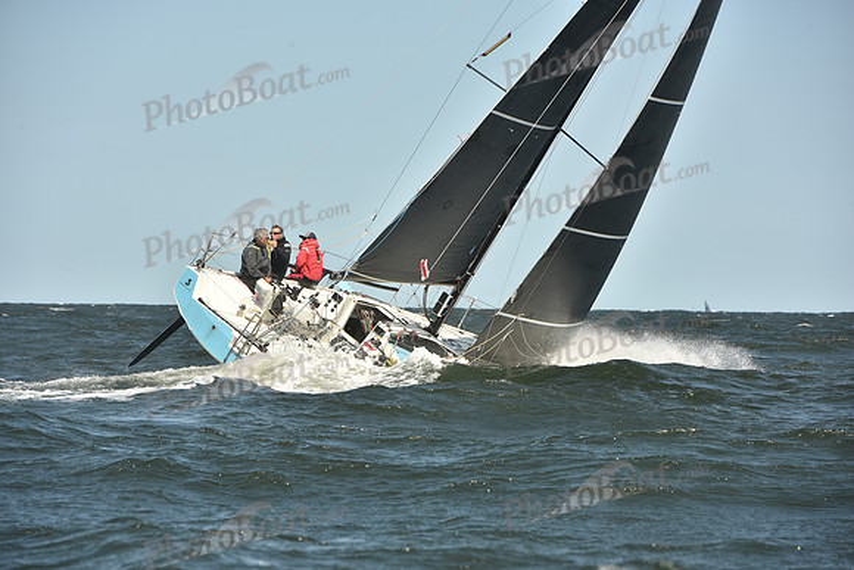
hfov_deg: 10.3
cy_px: 285
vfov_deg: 6.9
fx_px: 4745
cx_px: 427
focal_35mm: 200
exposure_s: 1/800
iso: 250
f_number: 9
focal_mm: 200
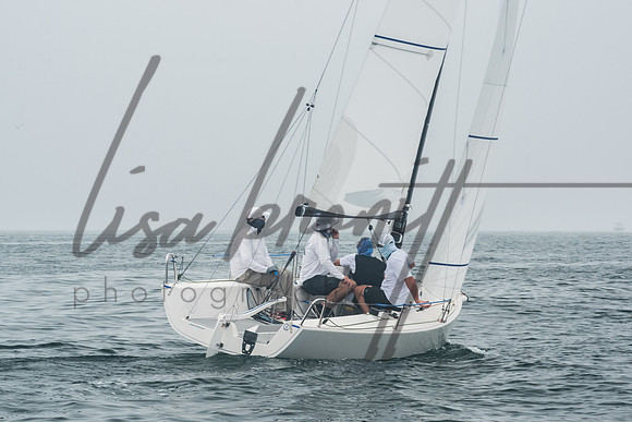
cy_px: 211
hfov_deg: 12.5
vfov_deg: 8.3
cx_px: 308
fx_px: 2896
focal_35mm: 165
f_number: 14
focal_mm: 105
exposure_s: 1/400
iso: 800
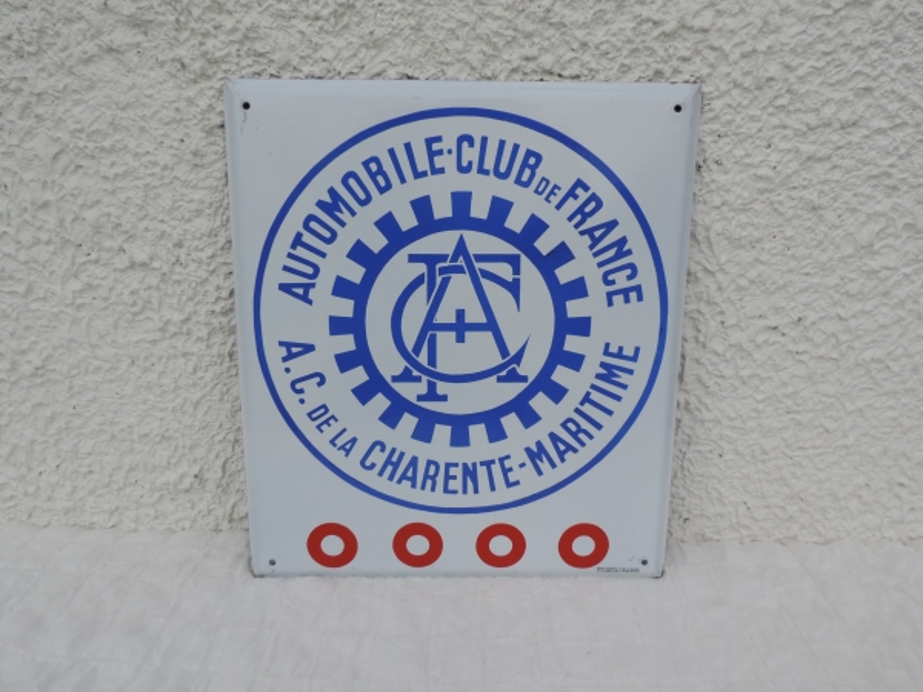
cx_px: 462
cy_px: 346
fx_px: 747
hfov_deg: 63.4
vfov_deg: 49.7
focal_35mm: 28
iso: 80
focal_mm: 4.9
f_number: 3.1
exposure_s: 1/400
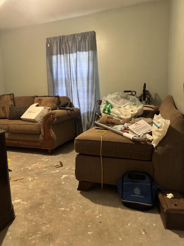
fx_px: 170
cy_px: 123
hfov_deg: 56.8
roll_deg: +0.7
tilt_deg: -8.7
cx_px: 92
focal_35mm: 24
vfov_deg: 71.6
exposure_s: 1/40
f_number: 1.78
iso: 800
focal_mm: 6.76
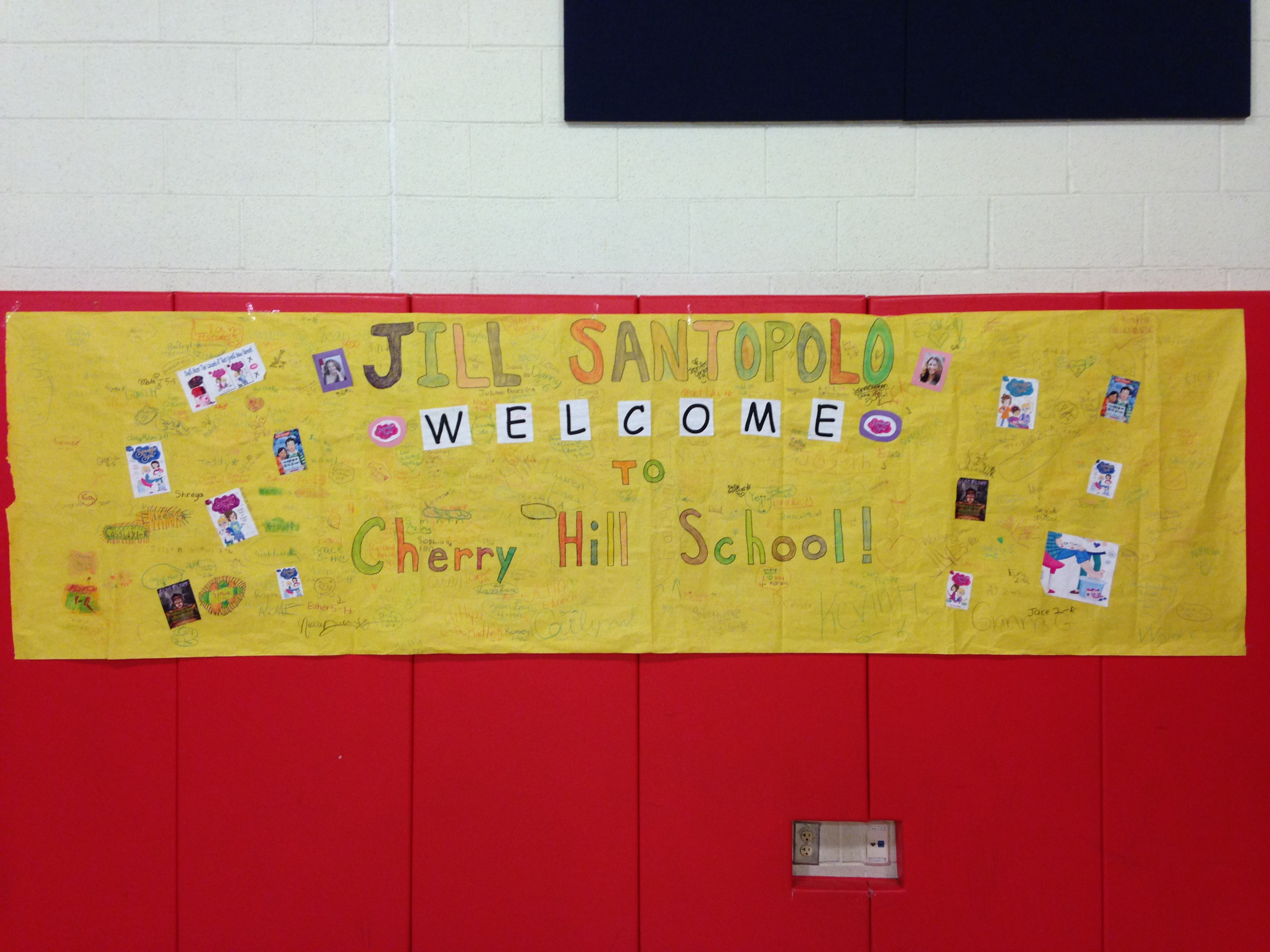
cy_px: 476
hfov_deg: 55.4
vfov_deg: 42.9
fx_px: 1211
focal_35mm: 33
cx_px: 635
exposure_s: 1/20
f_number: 2.4
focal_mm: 4.12
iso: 100
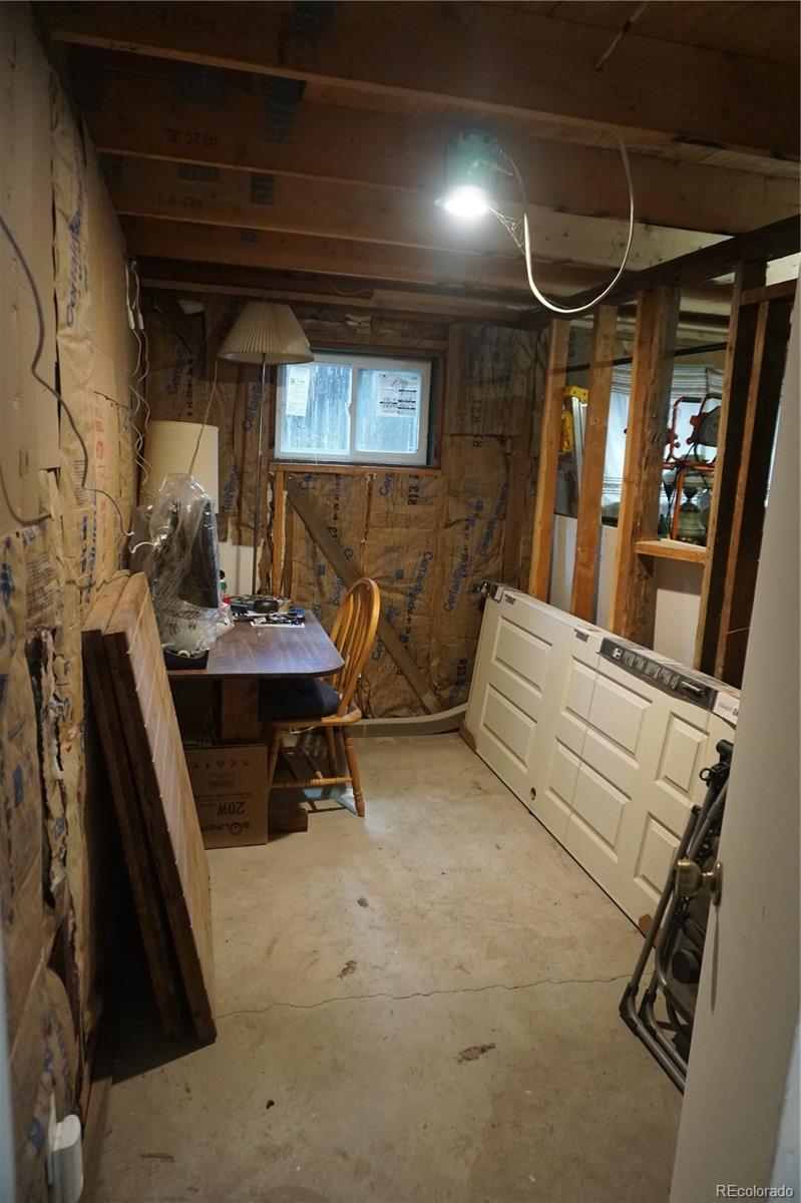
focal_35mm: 24
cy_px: 602
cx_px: 400
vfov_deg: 73.8
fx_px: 802
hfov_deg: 53.1
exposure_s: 1/60
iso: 1600
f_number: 3.5
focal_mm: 16
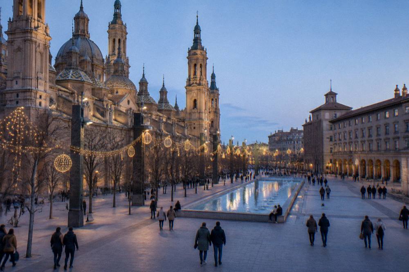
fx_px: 397
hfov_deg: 54.5
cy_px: 136
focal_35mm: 35
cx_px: 204
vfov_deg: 37.8
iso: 500
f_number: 10
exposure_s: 1/200
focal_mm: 35
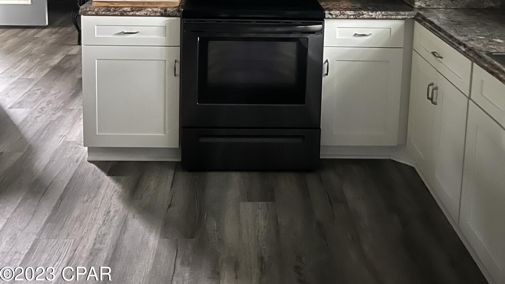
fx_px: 509
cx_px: 252
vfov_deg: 28.2
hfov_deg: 52.8
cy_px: -34
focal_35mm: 38
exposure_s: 1/15
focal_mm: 5.7
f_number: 1.5
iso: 1250
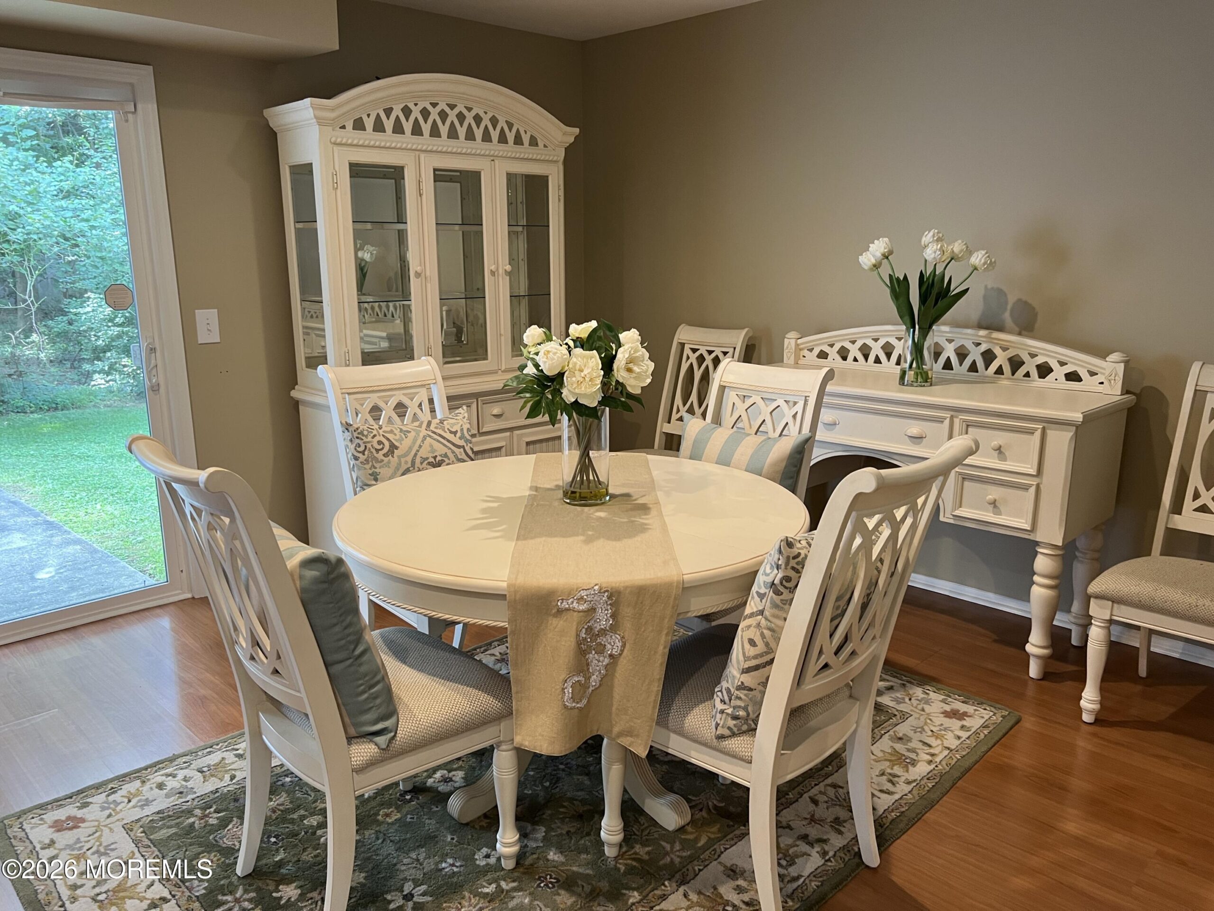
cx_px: 607
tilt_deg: -14.7
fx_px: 912
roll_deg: +0.5
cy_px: 456
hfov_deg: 67.3
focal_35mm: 26
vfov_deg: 53.1
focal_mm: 5.7
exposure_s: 1/60
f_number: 1.5
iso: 100
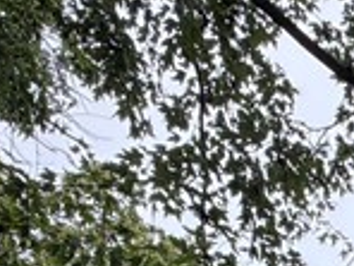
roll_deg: -1.9
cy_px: 714
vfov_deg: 11.4
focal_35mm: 97
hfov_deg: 16.1
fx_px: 992
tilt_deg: +29.2
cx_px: 691
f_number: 2.2
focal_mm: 2.22
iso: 50
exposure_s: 1/123
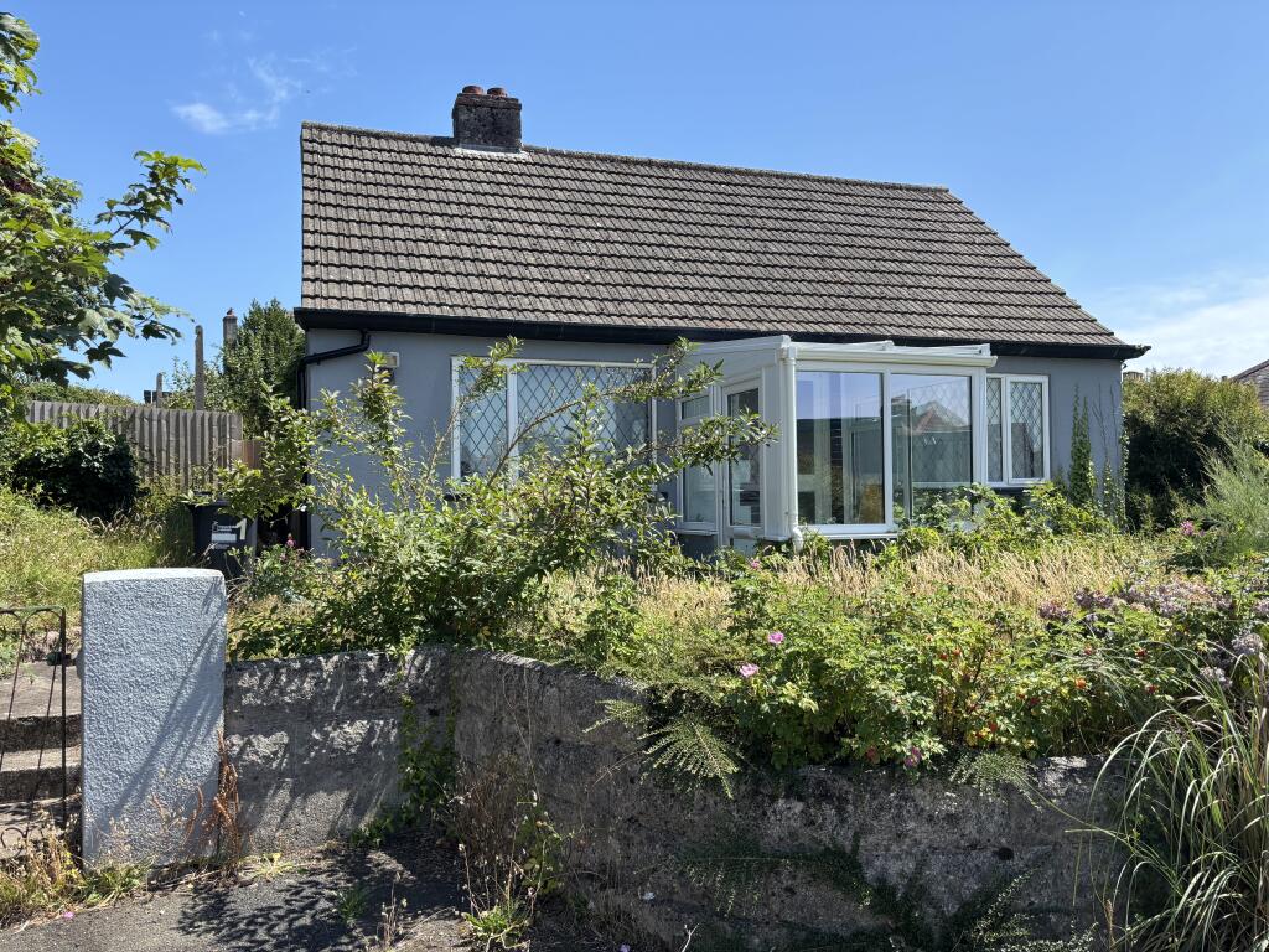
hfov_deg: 67.3
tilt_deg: +1.1
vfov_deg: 53.1
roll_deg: +0.4
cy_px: 476
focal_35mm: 26
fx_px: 953
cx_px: 634
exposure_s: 1/1912
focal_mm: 5.96
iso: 50
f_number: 1.6
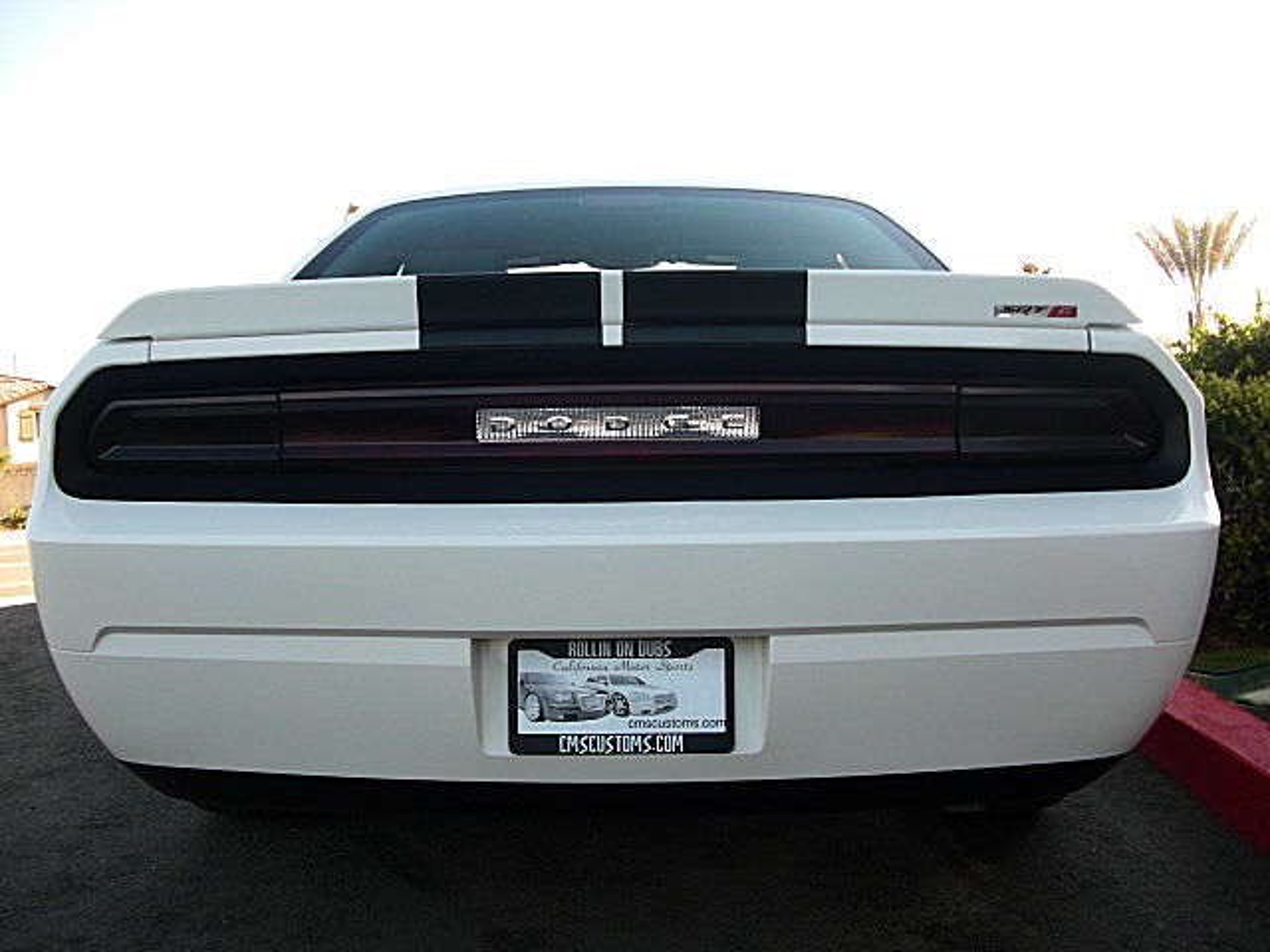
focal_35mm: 36
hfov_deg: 51.4
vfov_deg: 39.7
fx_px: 1321
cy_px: 476
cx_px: 635
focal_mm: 6.3
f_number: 2.8
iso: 50
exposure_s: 1/160
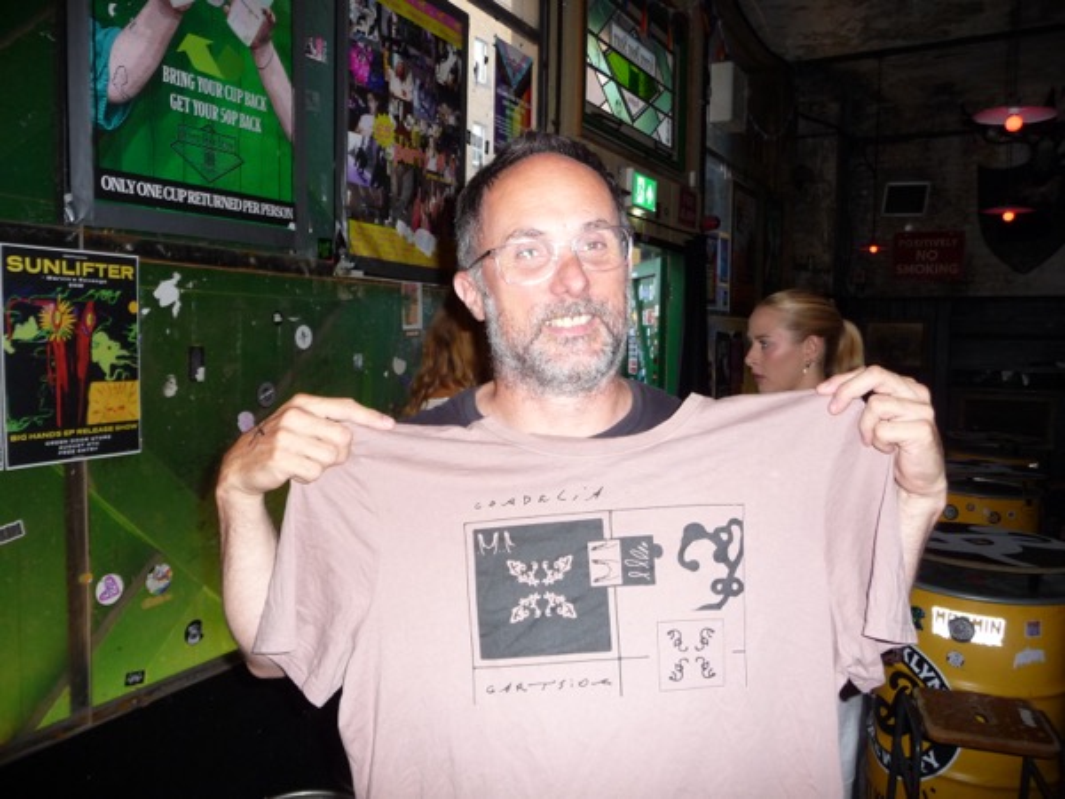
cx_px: 532
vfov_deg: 49.7
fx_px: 861
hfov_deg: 63.4
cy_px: 400
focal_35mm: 28
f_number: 3.3
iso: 200
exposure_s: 1/30
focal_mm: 4.7
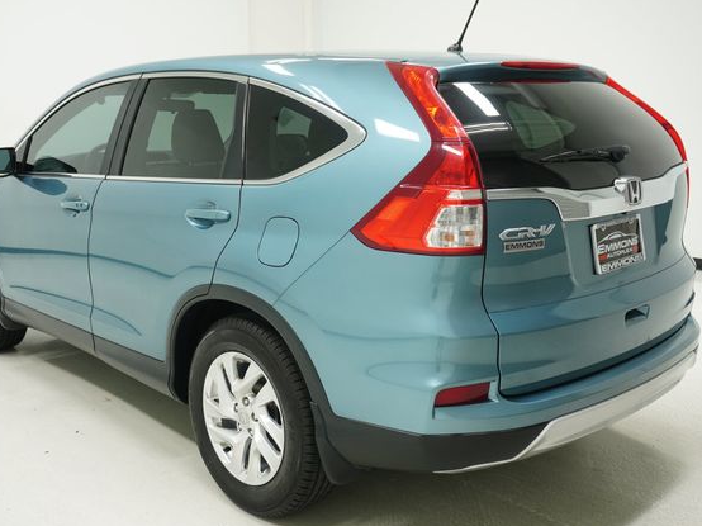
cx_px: 328
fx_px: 811
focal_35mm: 40
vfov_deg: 35.9
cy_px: 266
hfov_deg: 46.8
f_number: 5.6
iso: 1000
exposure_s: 1/200
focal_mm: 24
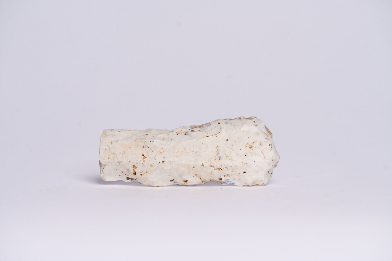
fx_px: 1143
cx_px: 196
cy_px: 130
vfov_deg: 13.0
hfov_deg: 19.5
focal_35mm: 105
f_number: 6.3
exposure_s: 1/60
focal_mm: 105
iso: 250
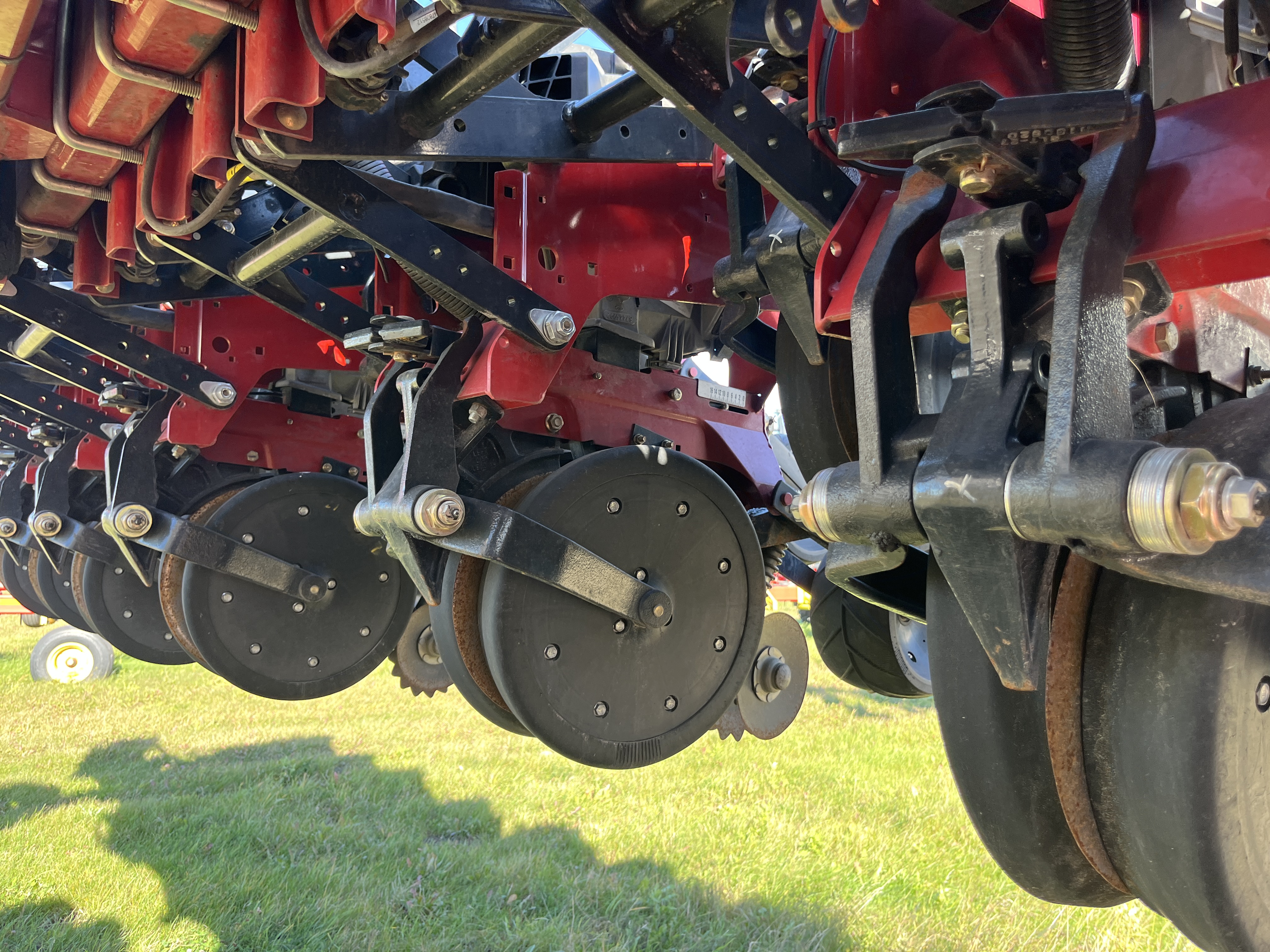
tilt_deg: +3.7
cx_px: 635
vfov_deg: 53.1
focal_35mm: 26
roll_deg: +0.4
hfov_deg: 67.3
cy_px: 476
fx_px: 954
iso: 64
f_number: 1.6
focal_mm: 5.1
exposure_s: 1/171
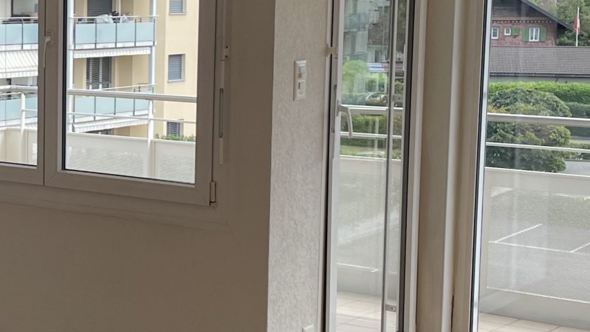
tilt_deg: -6.8
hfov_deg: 24.0
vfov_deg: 14.2
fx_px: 1330
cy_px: 160
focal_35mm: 85
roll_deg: +0.1
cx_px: 9
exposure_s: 1/479
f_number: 1.6
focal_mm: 4.2
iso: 32
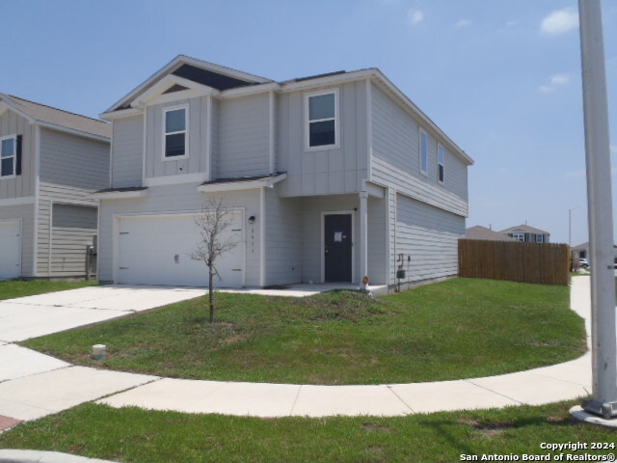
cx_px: 308
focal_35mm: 28
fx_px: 499
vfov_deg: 49.7
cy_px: 232
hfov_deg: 63.4
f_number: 3.9
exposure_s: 1/800
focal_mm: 5
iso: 80
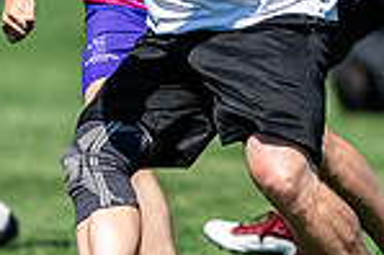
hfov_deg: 0.9
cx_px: 297
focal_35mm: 2349
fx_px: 25028
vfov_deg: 0.6
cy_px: -111
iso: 100
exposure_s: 1/2000
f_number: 2.8
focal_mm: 400
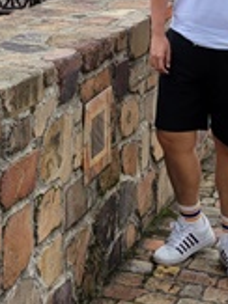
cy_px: -205
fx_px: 915
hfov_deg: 14.1
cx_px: 22
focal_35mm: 104
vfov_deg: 16.5
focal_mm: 5.4
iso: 40
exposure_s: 1/3559
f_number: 1.8
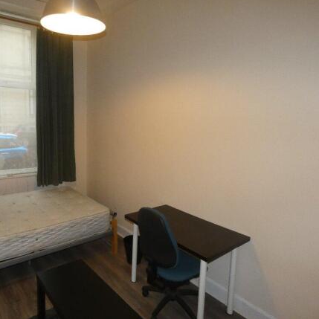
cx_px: 120
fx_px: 250
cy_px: 157
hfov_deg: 64.1
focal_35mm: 24
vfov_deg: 65.0
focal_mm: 3.6
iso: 400
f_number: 2.8
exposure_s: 1/60
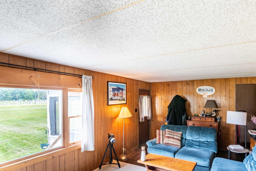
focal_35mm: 20
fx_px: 142
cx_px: 146
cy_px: 102
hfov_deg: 83.4
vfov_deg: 61.4
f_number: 9
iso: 400
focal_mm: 15
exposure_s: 1/30
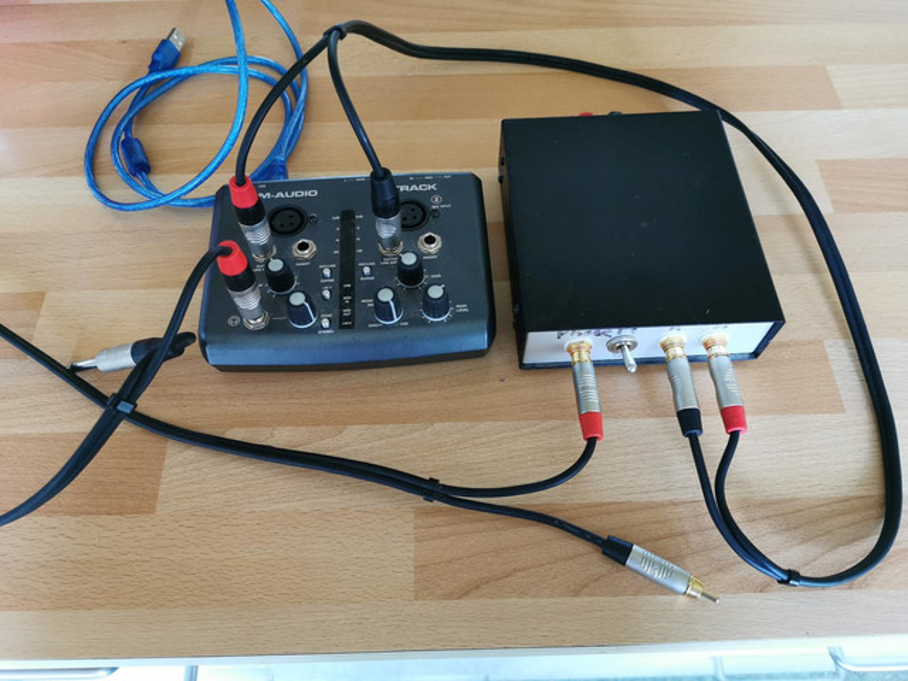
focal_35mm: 27
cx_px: 454
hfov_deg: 65.3
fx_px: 708
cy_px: 340
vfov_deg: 51.4
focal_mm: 5.56
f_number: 1.6
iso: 250
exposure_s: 1/50
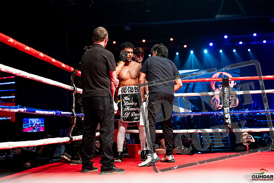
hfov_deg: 38.9
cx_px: 138
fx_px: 388
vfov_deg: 26.5
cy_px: 92
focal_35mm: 51
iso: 4000
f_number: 2.8
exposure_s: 1/1000
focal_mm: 50
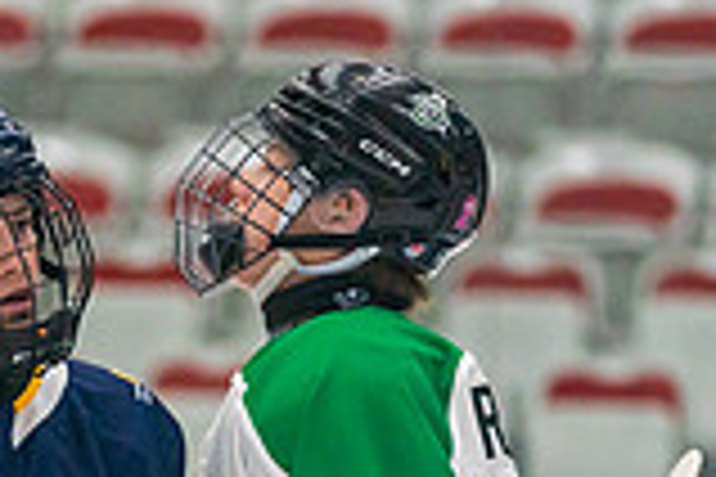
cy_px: 700
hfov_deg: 3.6
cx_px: 90
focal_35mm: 568
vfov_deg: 2.4
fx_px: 11296
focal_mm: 156
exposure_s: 1/1250
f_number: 2.8
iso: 3200
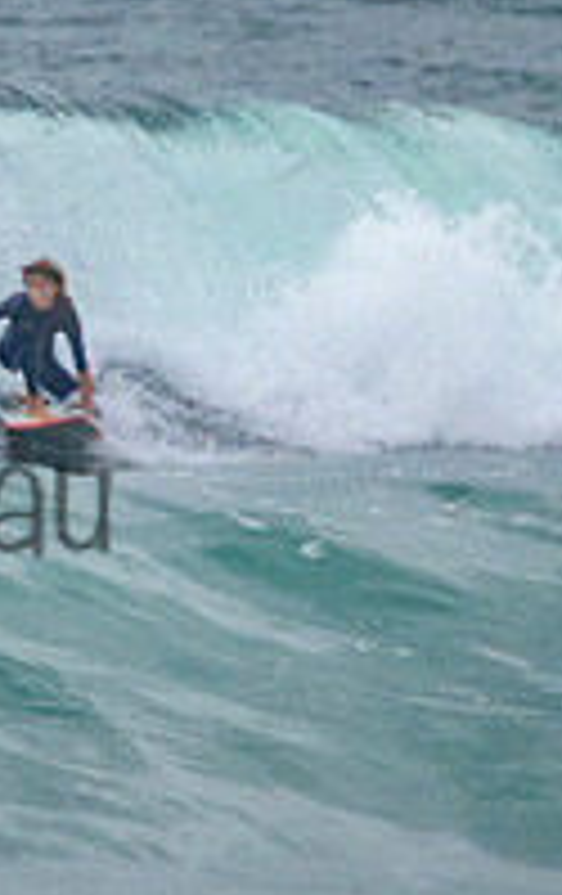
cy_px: 303
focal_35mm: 3261
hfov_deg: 0.4
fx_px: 79627
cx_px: -252
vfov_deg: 0.6
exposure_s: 1/2000
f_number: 11
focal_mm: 800
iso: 2000
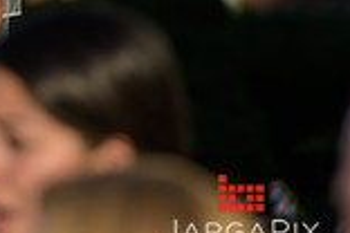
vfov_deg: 1.4
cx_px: -149
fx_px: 9527
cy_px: -190
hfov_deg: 2.1
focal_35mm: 980
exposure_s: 1/3200
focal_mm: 200
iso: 200
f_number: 3.5
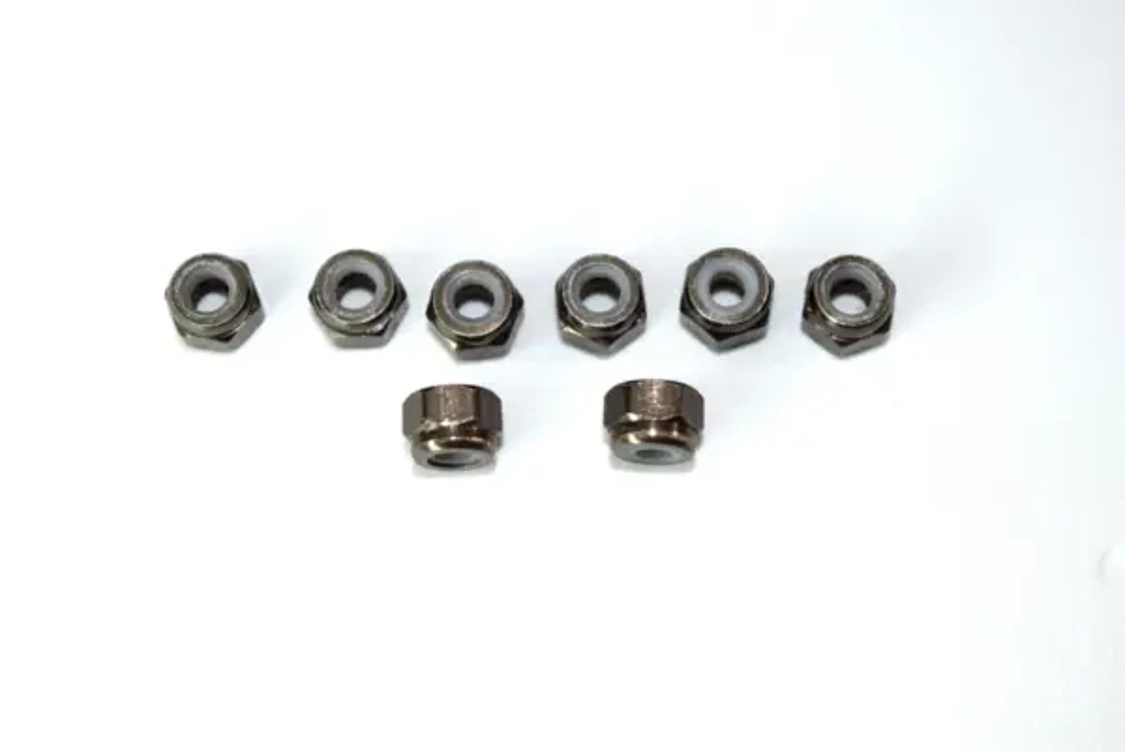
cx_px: 562
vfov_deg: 17.5
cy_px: 376
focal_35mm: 78
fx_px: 2439
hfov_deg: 26.0
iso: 100
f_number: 7.1
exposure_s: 1/80
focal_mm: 52
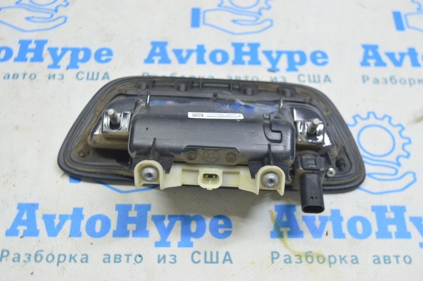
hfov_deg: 42.4
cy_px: 140
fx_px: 546
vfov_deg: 28.9
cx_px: 212
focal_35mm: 46
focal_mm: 31
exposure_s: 1/15
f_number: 5.6
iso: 400
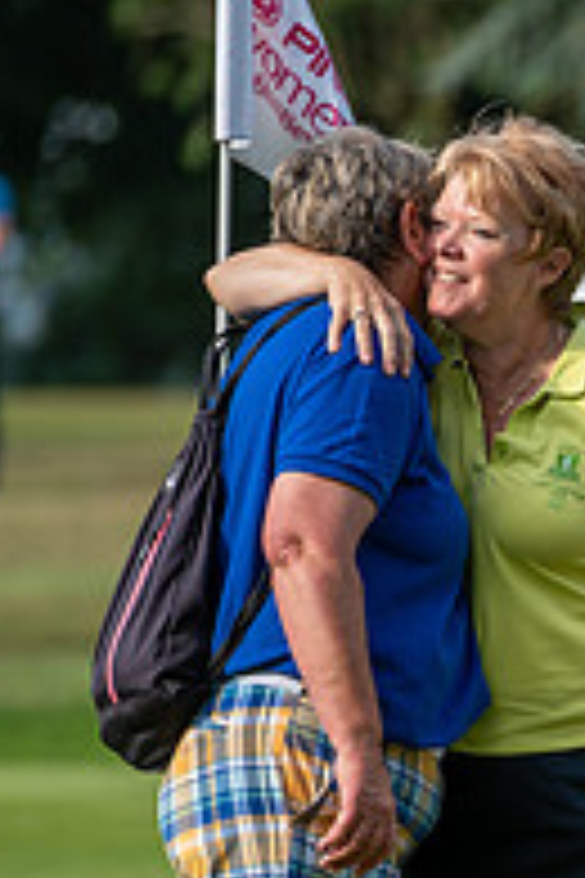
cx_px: 1278
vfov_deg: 3.5
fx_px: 14502
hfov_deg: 2.3
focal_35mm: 595
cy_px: 743
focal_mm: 200
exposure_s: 1/800
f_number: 3.5
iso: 100
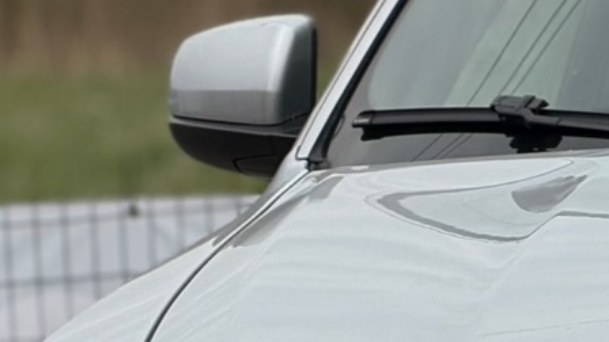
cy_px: 459
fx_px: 8042
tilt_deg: -4.9
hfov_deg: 4.3
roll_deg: -0.2
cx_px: 1056
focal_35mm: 498
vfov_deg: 2.4
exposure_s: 1/638
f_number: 2.8
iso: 40
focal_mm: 16.89
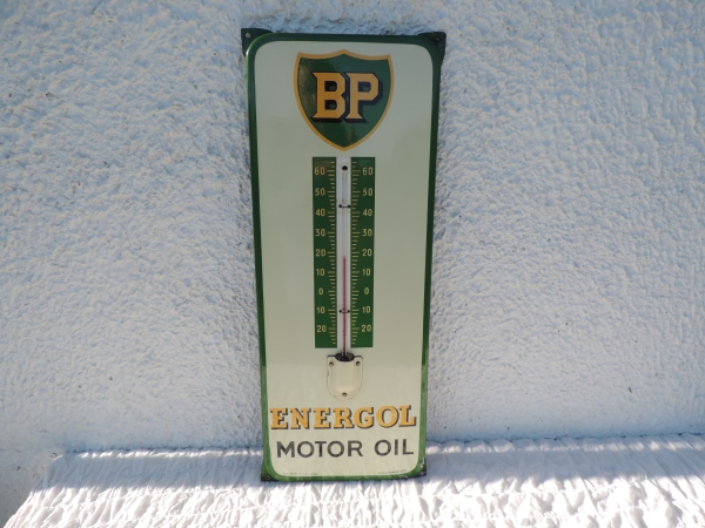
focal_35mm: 24
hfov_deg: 71.6
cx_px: 352
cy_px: 264
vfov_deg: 56.8
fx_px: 489
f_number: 3
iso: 80
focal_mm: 4.3
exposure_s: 1/640
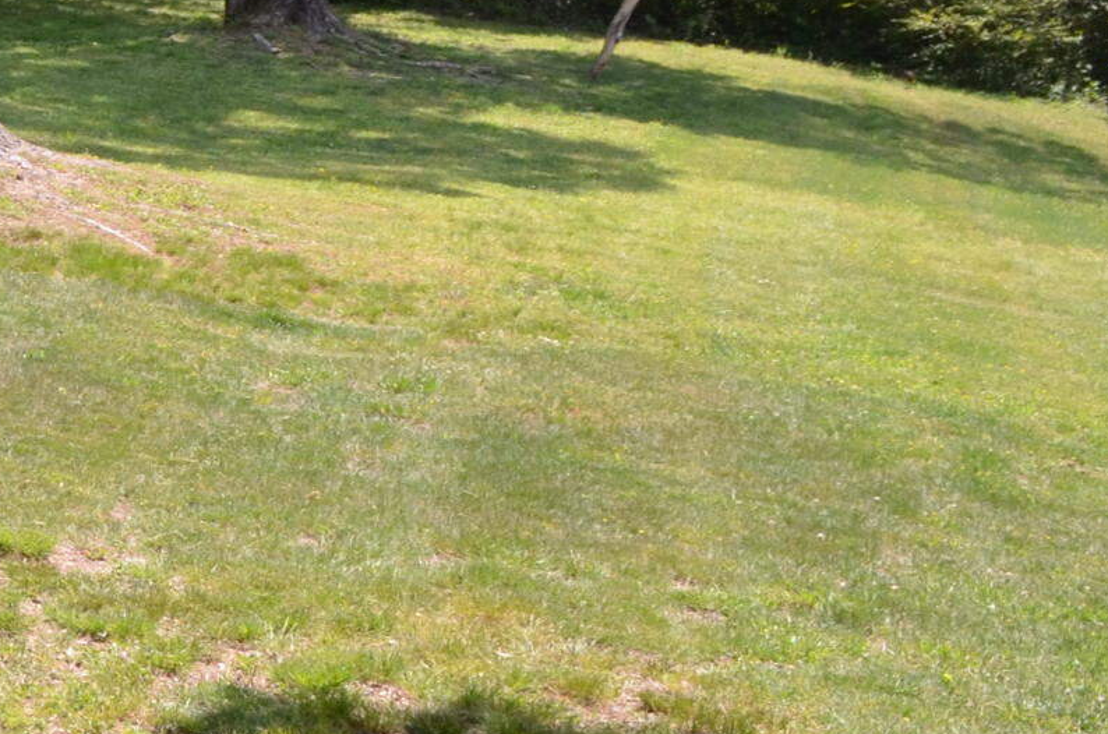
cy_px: 128
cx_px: -832
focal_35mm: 102
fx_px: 3133
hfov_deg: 16.9
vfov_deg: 13.3
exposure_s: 1/200
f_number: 7.1
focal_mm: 18
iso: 200
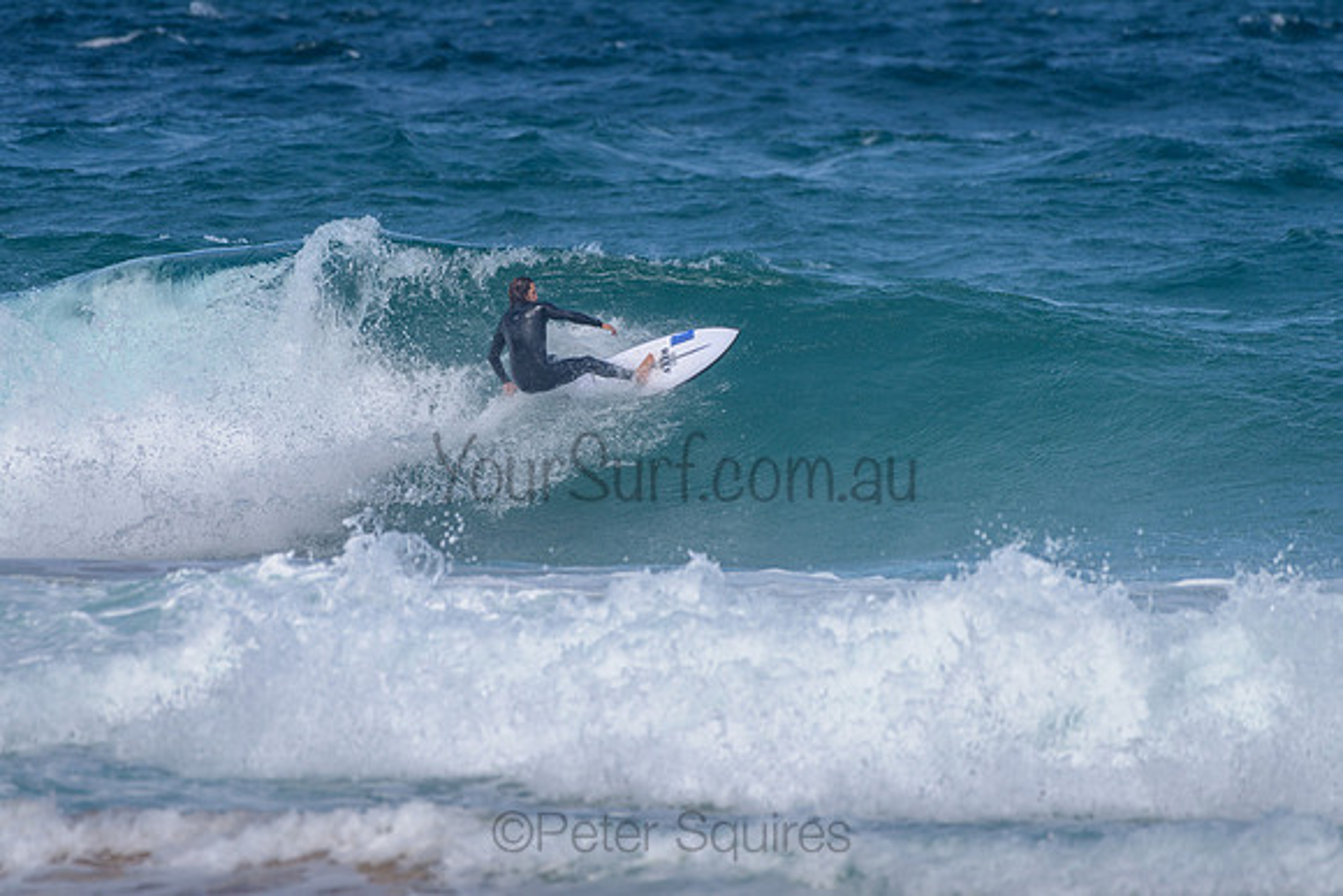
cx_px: 658
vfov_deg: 2.2
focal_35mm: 613
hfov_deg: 3.4
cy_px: 346
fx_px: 22885
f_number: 5.6
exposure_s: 1/2000
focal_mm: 500
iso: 125
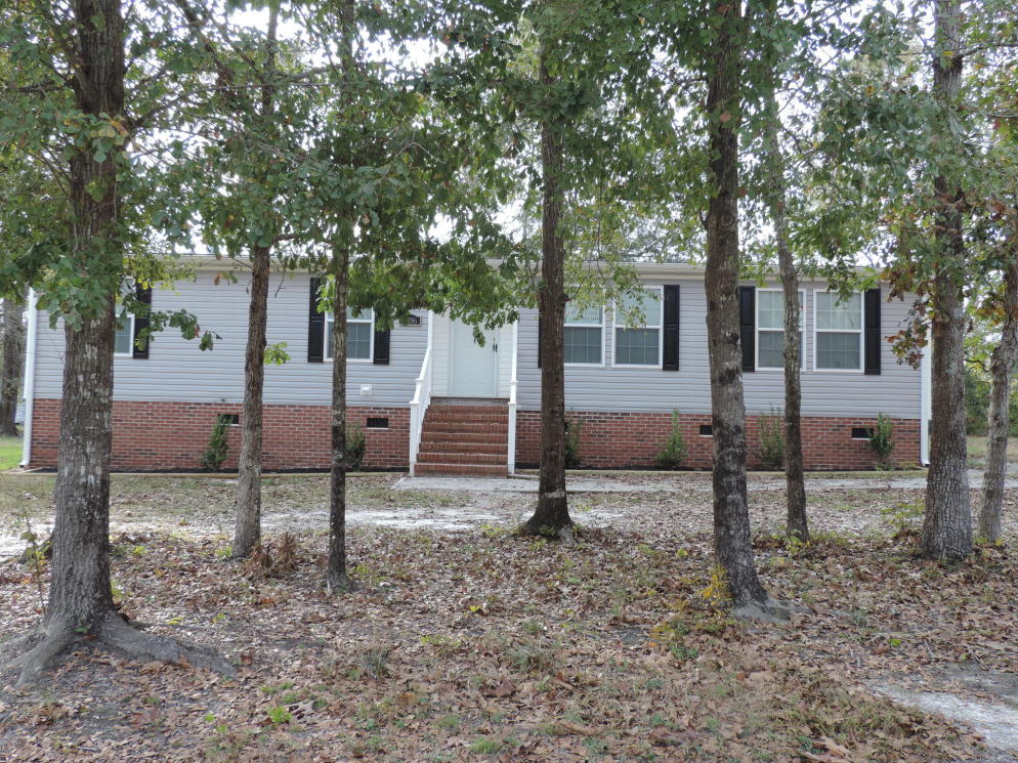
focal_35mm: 34
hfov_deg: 54.0
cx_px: 500
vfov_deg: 41.8
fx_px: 1000
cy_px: 376
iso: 80
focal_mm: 5.8
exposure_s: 1/100
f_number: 3.2
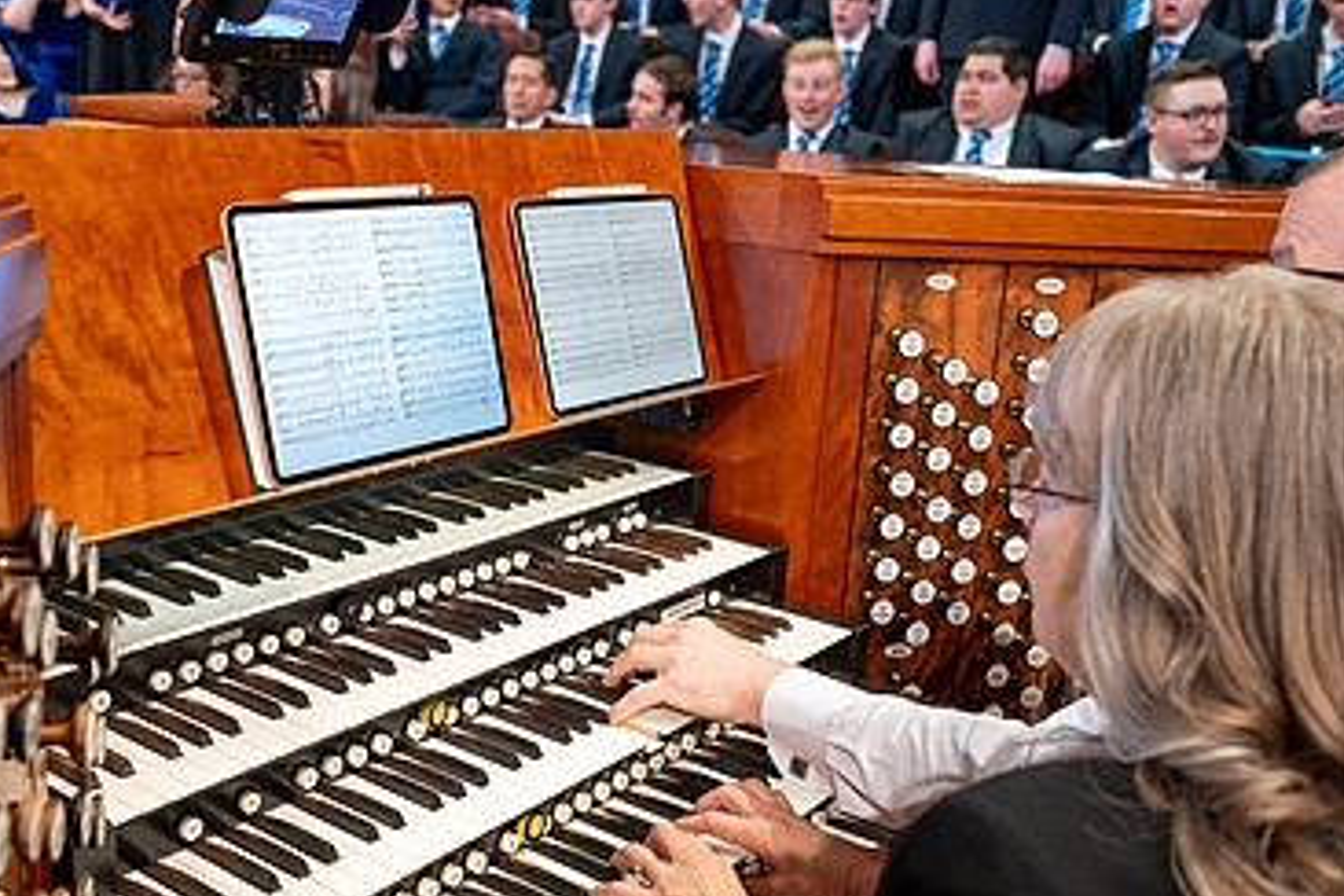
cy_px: 461
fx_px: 1419
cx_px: 547
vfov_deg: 35.1
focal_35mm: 38
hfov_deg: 50.4
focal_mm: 24
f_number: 3.2
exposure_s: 1/320
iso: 1250
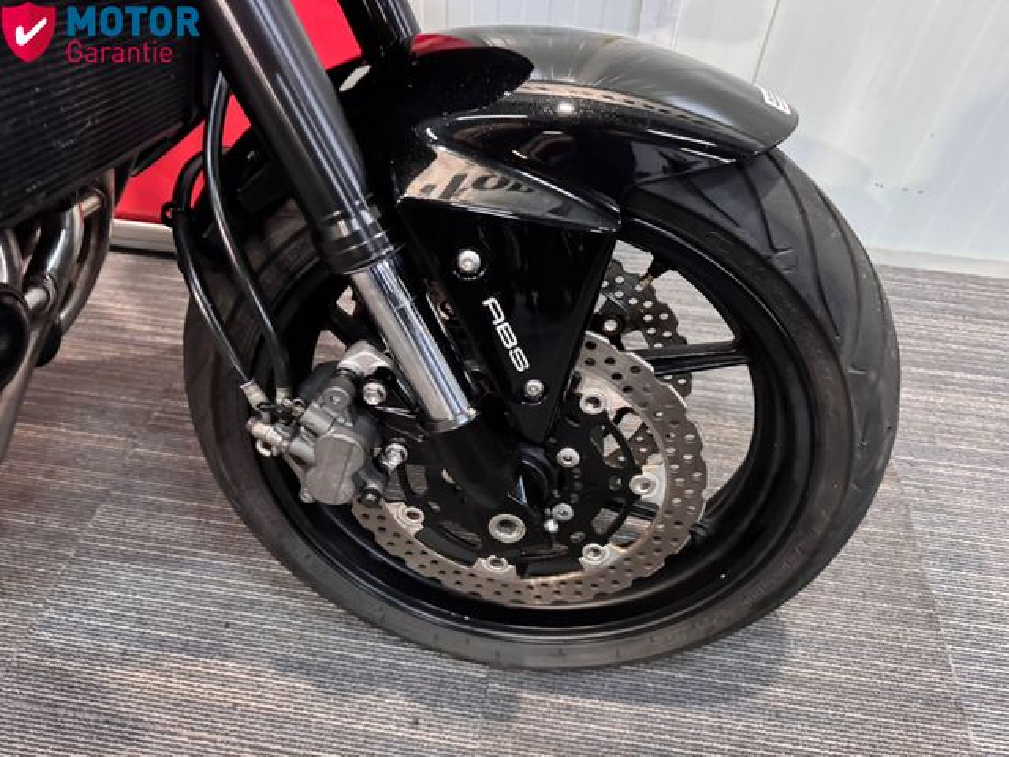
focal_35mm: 24
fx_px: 700
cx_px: 504
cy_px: 378
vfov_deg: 56.8
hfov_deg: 71.6
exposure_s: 1/33
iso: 1000
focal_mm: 6.76
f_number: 1.78
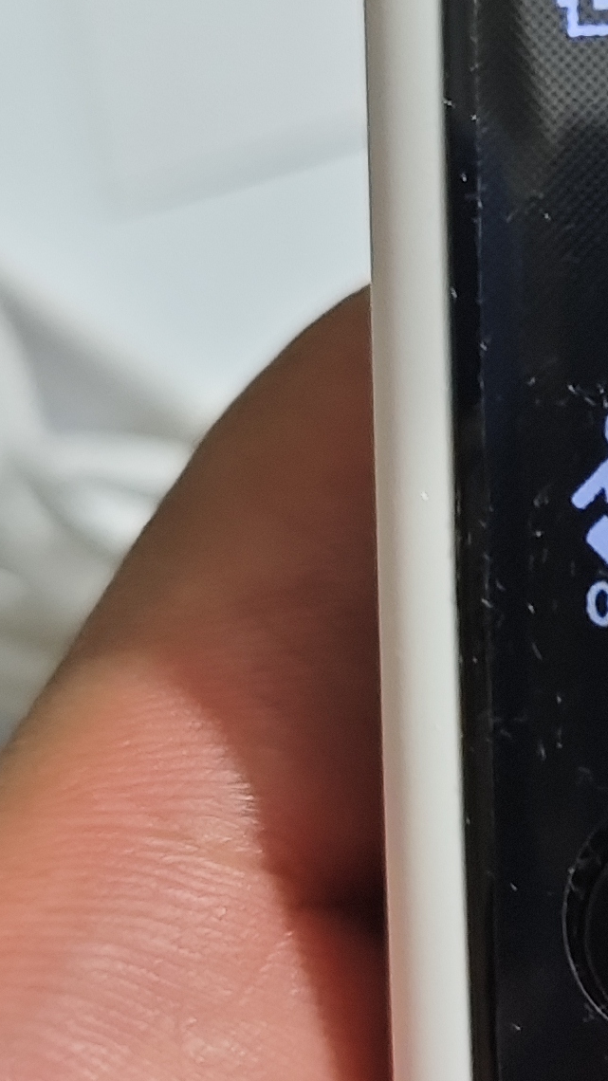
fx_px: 2580
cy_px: 541
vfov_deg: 23.7
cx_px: 932
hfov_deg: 12.7
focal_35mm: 90
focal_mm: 5.5
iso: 1250
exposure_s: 1/50
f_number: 1.75
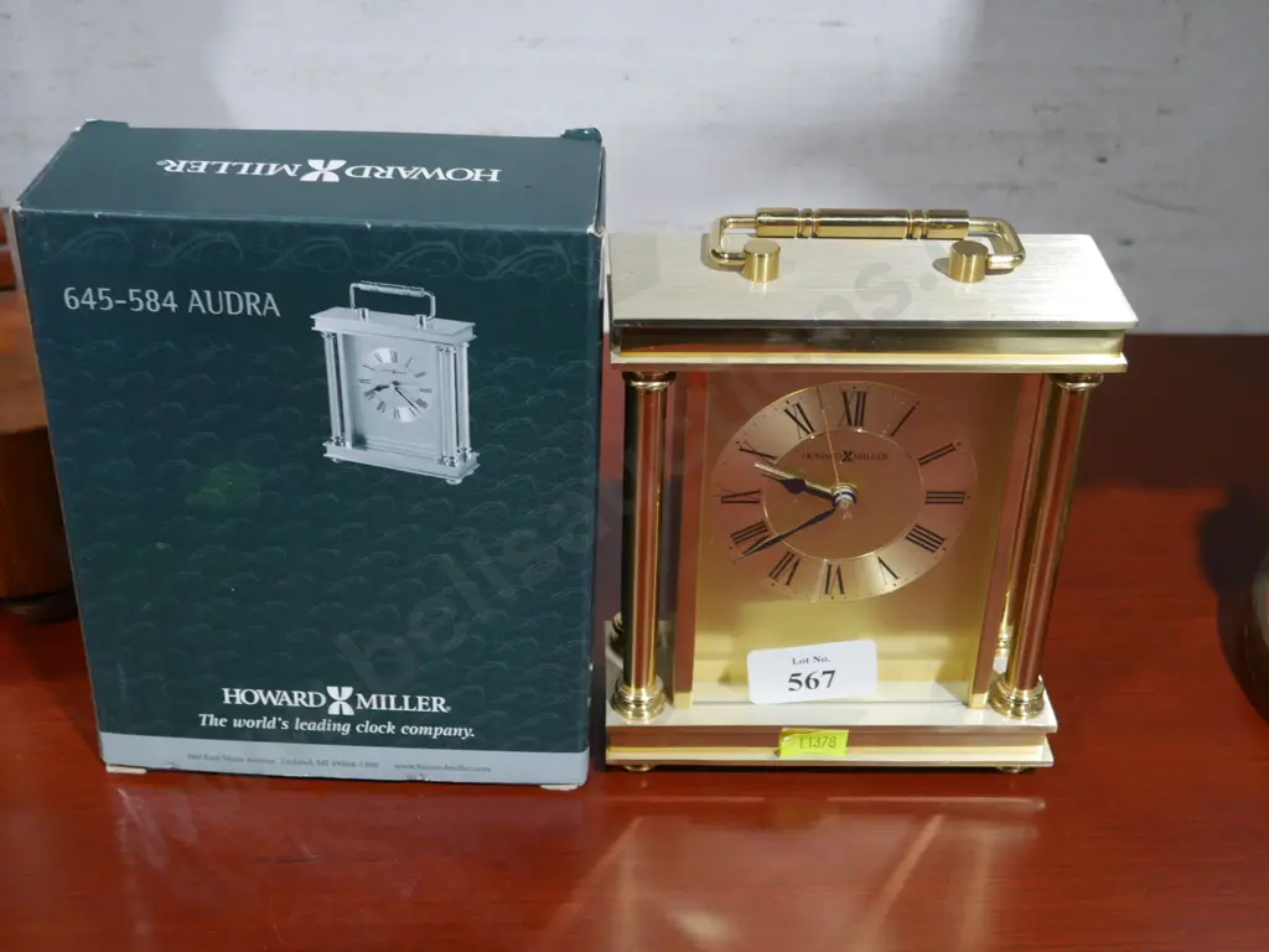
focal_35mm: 48
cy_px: 476
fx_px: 1760
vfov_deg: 30.3
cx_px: 634
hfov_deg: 39.7
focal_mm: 24
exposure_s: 1/60
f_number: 5.2
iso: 800
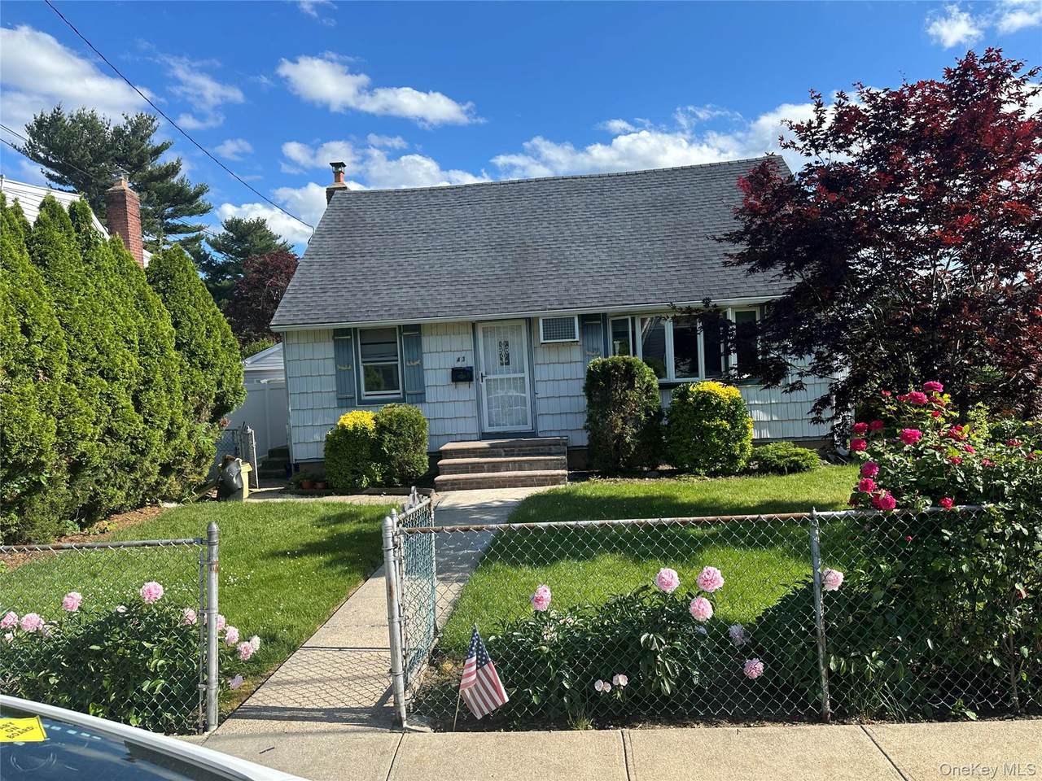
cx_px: 521
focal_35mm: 24
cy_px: 390
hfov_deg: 71.6
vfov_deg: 56.8
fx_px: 722
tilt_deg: -3.1
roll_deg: +2.6
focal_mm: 6.86
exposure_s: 1/2732
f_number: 1.78
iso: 80
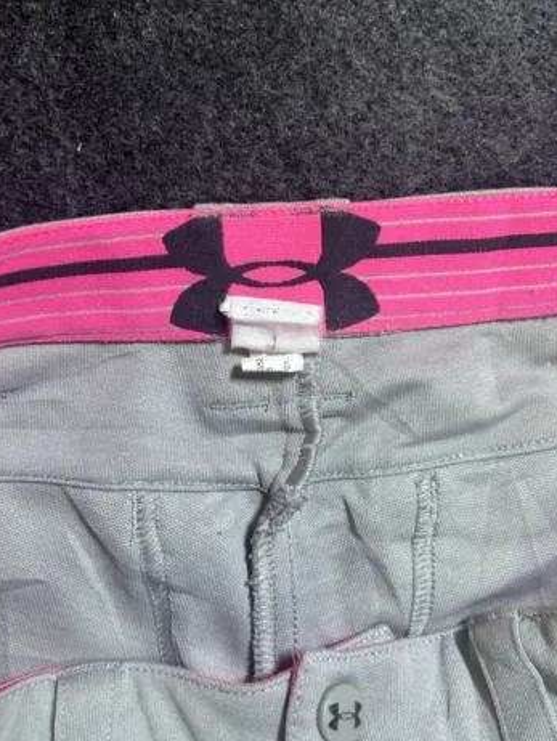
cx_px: 305
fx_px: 643
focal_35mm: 30
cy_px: 322
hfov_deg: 46.8
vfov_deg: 59.7
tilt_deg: -55.9
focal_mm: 5.7
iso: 125
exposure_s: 1/50
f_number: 1.5
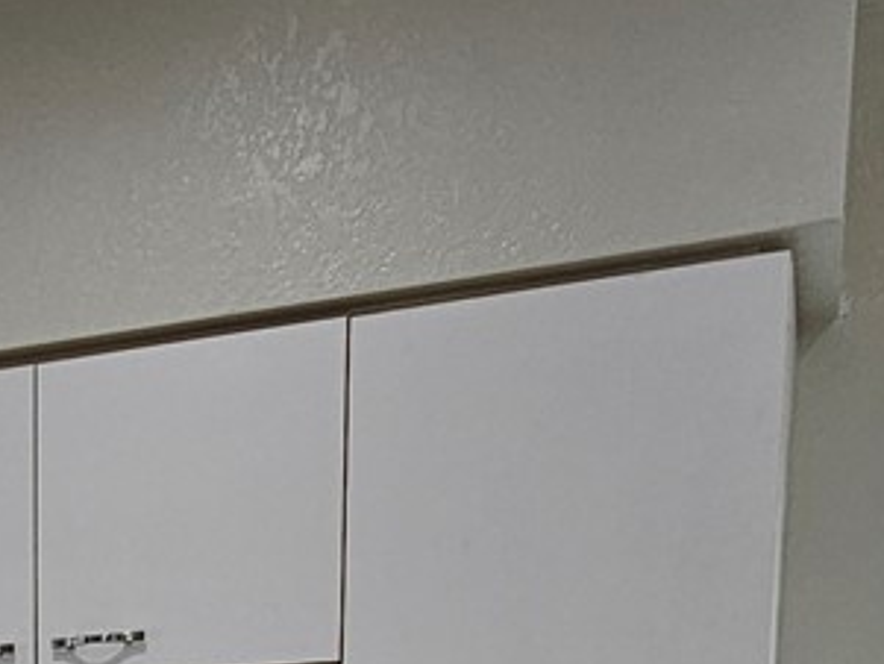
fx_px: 1763
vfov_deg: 17.2
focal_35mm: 69
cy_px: 1213
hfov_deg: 25.8
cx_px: -117
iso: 50
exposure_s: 1/60
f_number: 2.2
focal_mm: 2.2
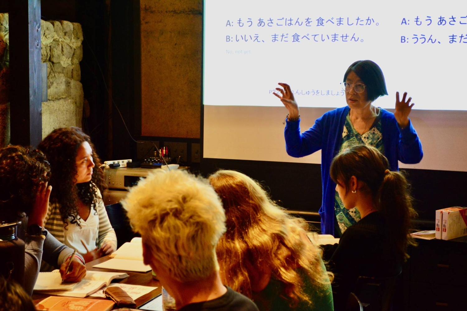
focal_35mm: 72
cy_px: 156
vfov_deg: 18.9
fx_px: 934
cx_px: 234
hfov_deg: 28.1
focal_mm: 48
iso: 2000
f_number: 5.6
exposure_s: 1/30
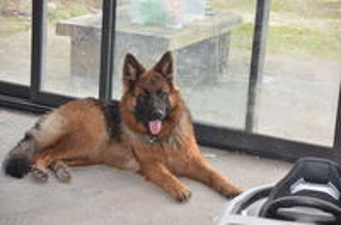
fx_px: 1133
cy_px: 112
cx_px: 170
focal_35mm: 120
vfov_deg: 11.3
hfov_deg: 17.1
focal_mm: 80
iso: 560
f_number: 5.3
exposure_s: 1/60
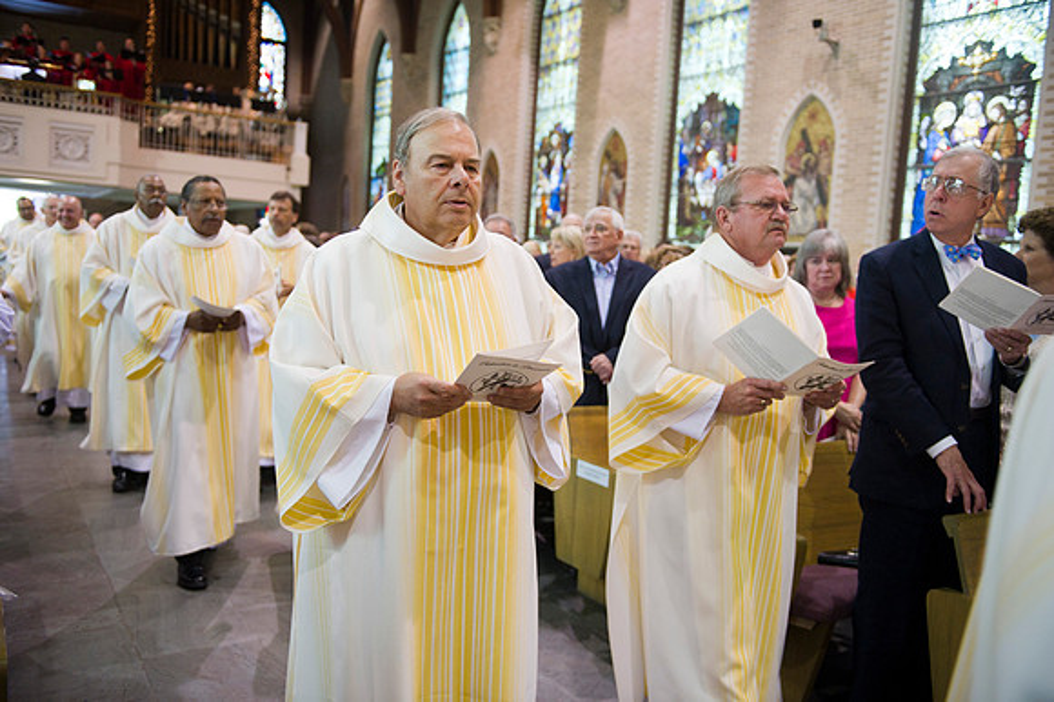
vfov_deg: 41.1
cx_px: 527
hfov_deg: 58.7
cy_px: 351
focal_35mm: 32
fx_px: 936
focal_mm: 32
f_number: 2.8
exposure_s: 1/160
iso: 2000
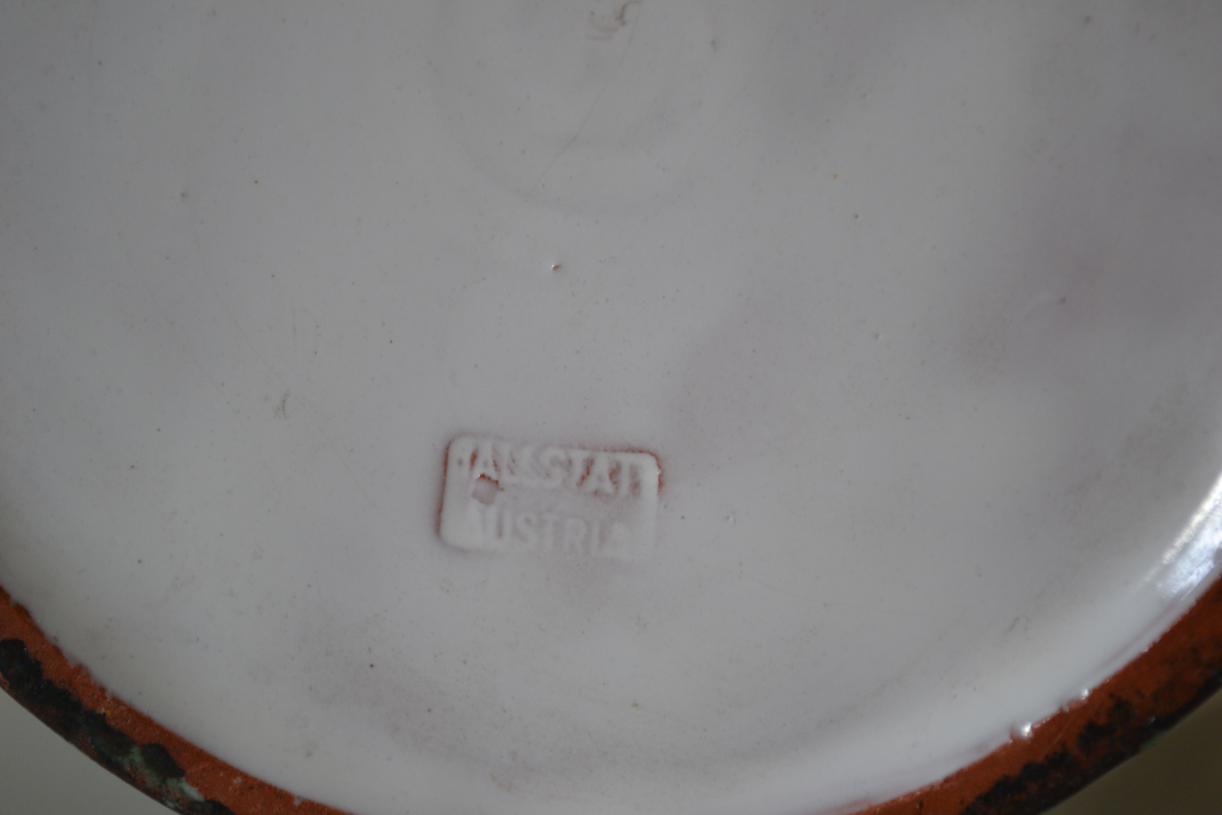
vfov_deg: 16.6
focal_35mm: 82
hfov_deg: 24.6
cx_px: 611
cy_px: 408
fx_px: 2800
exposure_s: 1/40
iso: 400
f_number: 5.6
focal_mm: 55
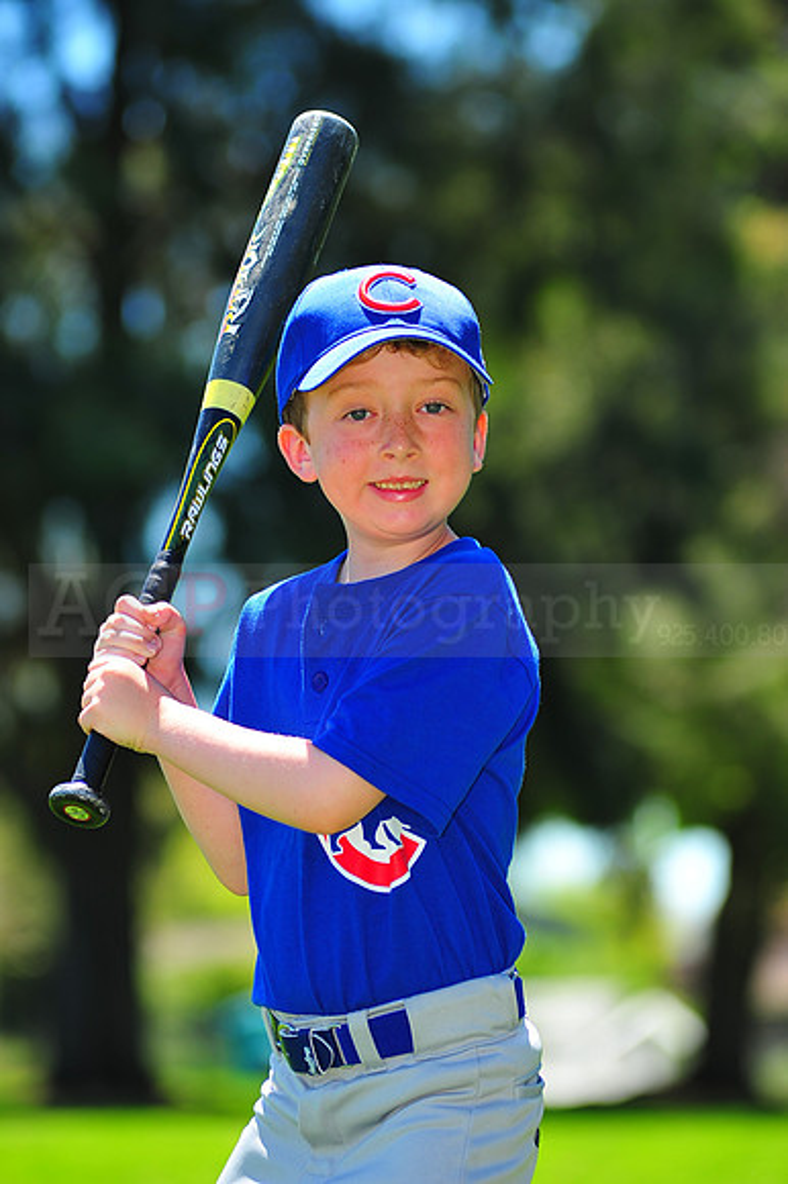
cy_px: 592
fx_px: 5917
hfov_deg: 7.6
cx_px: 394
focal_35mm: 180
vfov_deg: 11.4
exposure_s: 1/500
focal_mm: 180
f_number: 5
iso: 200
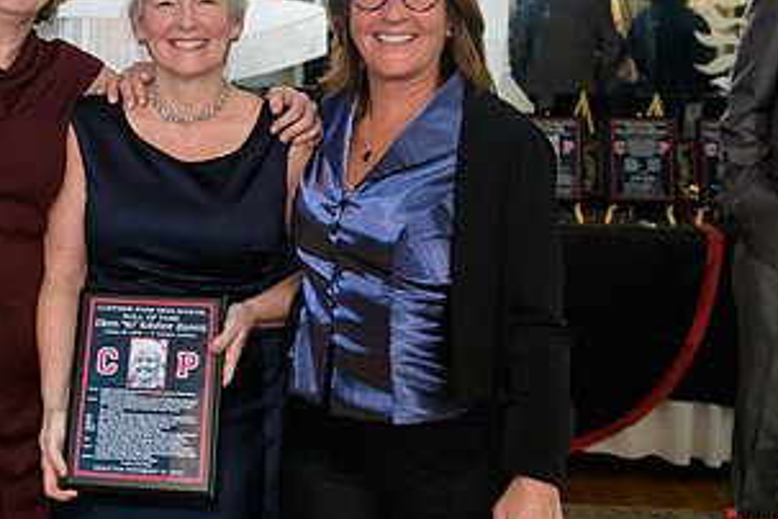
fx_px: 1405
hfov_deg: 30.3
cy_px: 145
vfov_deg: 20.8
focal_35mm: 65
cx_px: 164
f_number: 3.2
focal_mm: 34
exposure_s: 1/125
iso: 1000
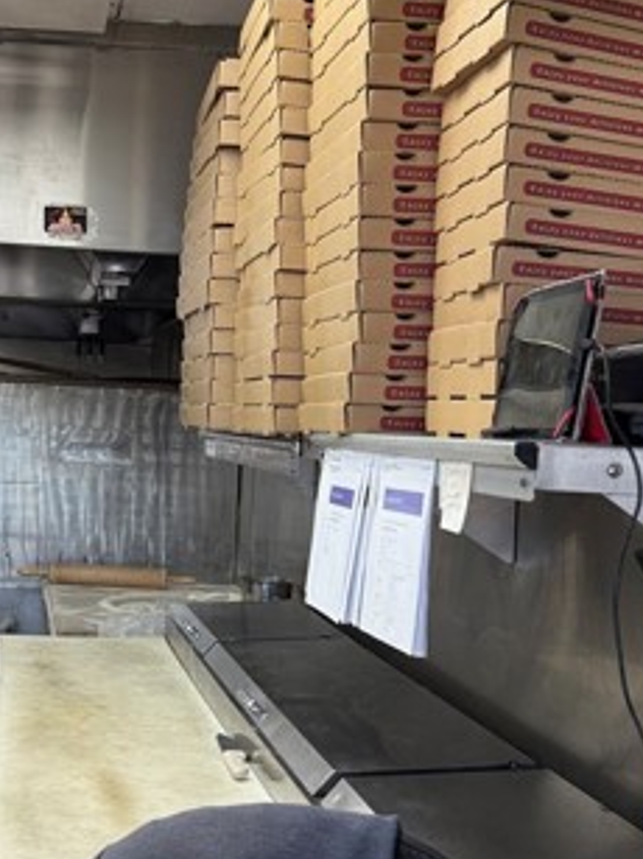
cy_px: 448
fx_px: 1239
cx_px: 129
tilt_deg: -1.1
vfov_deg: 38.2
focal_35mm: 50
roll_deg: -2.7
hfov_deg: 28.5
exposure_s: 1/150
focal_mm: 6.76
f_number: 1.78
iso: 160
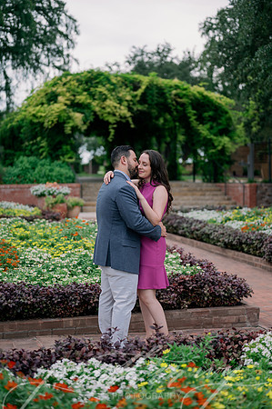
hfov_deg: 26.9
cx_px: 136
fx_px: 568
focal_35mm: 50
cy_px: 204
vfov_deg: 39.6
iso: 160
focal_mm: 50
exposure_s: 1/1000
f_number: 2
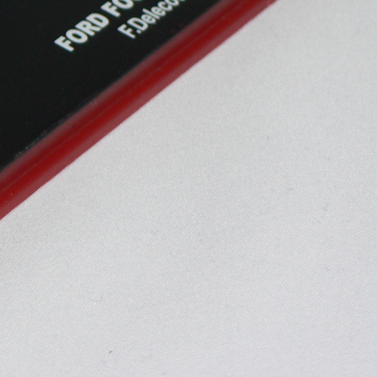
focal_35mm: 275
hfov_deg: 6.3
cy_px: -72
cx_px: -181
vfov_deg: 6.3
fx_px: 3388
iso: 80
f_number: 3.2
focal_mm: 15.2
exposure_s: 1/60
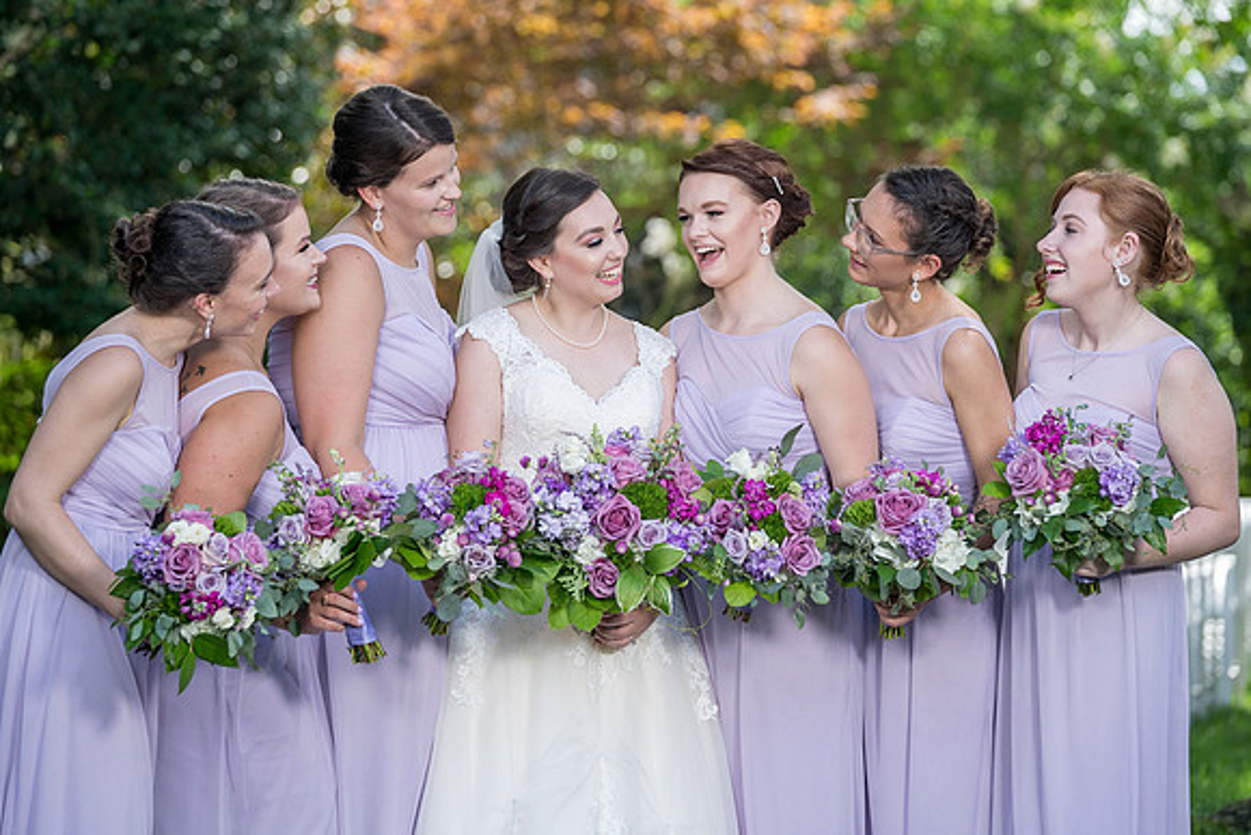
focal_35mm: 157
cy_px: 411
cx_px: 636
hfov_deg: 13.1
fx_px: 5450
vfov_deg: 8.8
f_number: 4
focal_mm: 151
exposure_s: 1/200
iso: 100
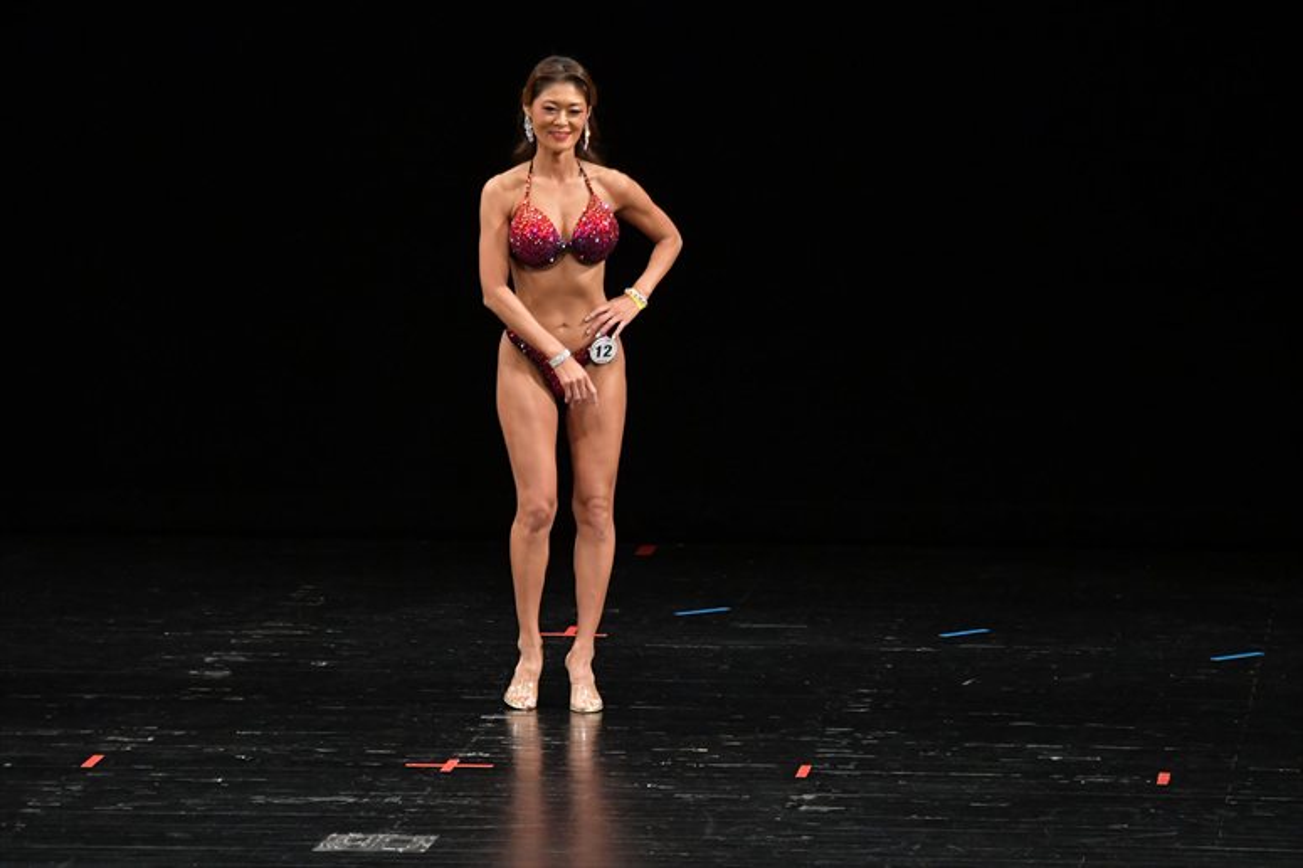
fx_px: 9225
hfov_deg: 8.1
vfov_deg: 5.4
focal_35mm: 255
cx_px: 652
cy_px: 434
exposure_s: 1/400
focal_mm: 170
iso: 3200
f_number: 5.6
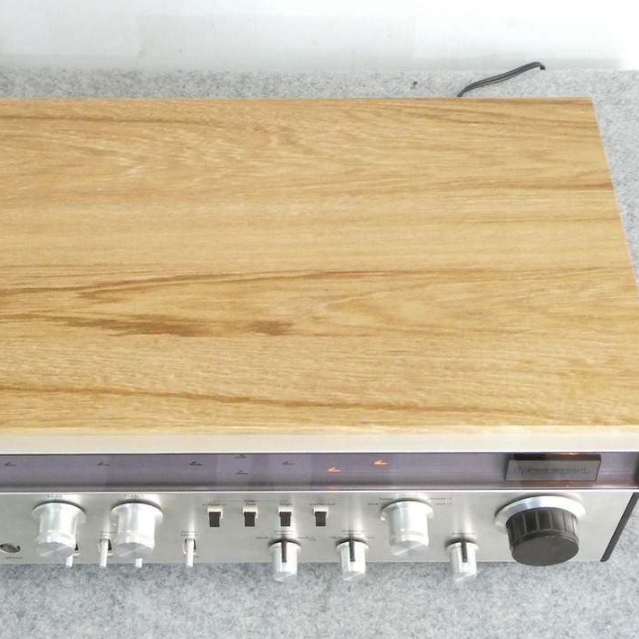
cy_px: 319
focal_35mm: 56
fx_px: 1170
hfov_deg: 30.5
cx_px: 254
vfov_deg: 30.6
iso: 1250
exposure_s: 1/80
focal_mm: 8.4
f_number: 4
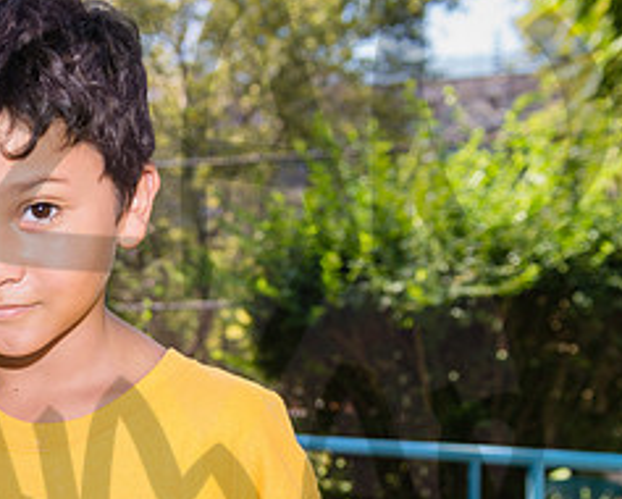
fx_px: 1640
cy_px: 508
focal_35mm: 89
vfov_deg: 16.9
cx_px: -45
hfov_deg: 20.6
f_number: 5
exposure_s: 1/250
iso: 200
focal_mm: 36
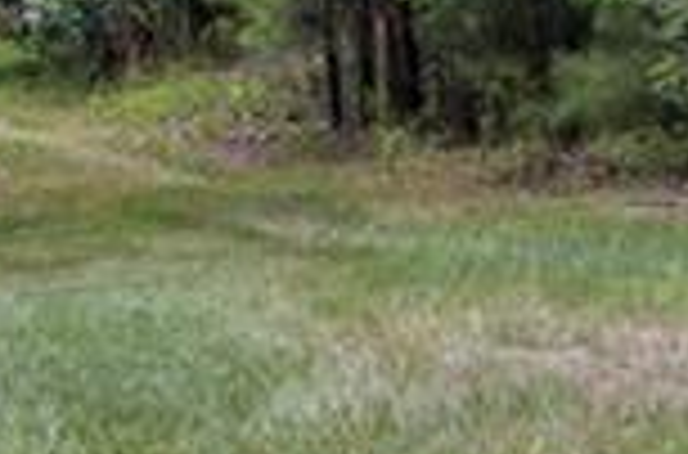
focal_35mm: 201
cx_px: 733
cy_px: -699
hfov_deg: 10.2
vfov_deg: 6.4
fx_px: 3829
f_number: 3.8
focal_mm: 20
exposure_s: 1/200
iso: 110
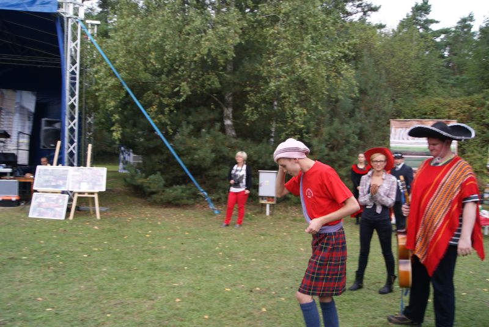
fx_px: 408
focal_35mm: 30
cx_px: 244
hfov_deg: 61.9
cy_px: 164
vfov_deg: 43.7
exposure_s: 1/50
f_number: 6.3
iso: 100
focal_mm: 20
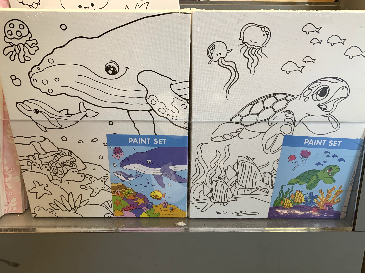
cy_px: 139
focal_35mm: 29
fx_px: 306
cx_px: 189
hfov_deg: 61.6
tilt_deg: -14.2
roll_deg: -1.2
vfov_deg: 48.2
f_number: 1.8
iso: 160
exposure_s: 1/60
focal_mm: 4.25
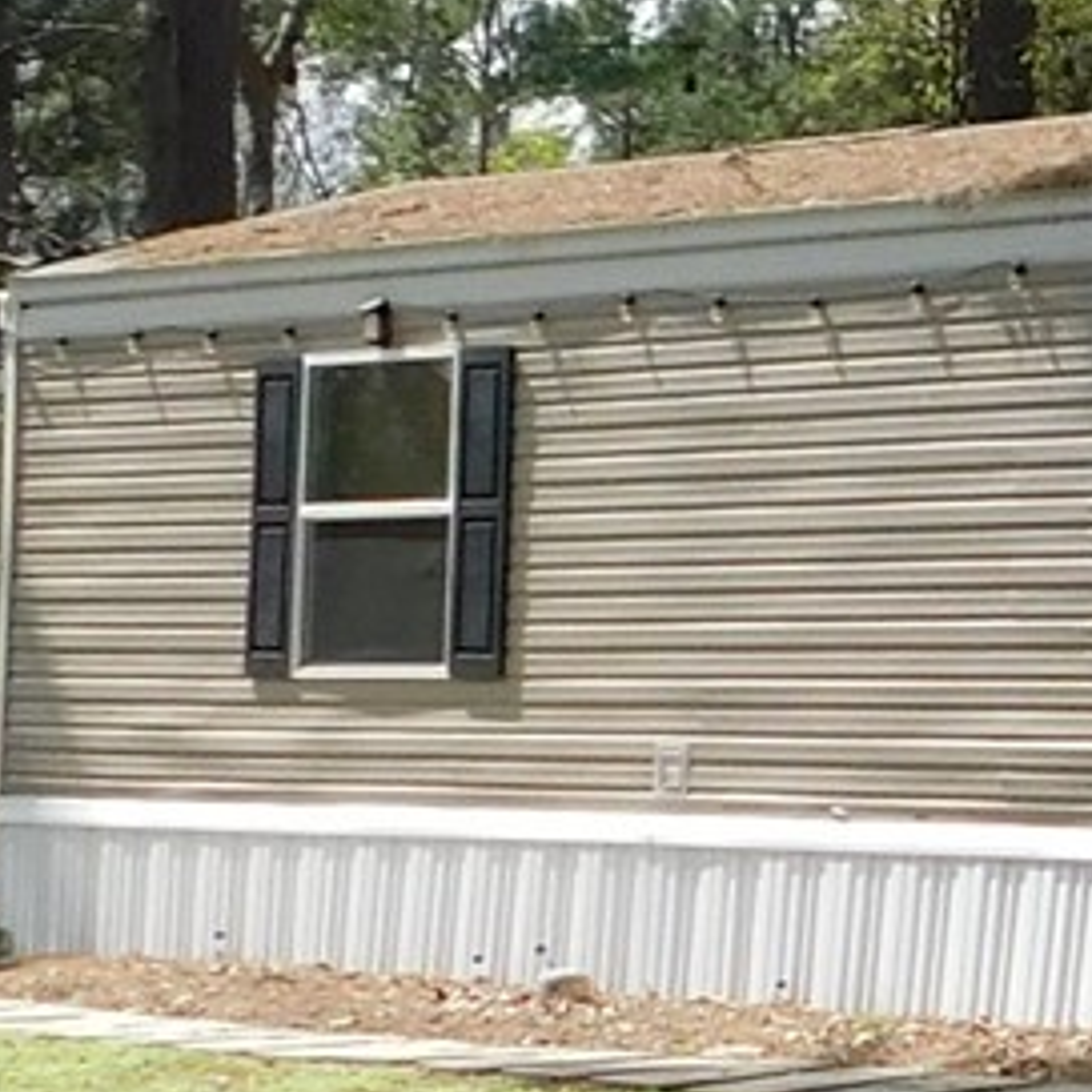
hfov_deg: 10.4
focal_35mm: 153
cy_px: 365
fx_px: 5461
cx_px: 2264
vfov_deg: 11.4
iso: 125
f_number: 3
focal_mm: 4
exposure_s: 1/800
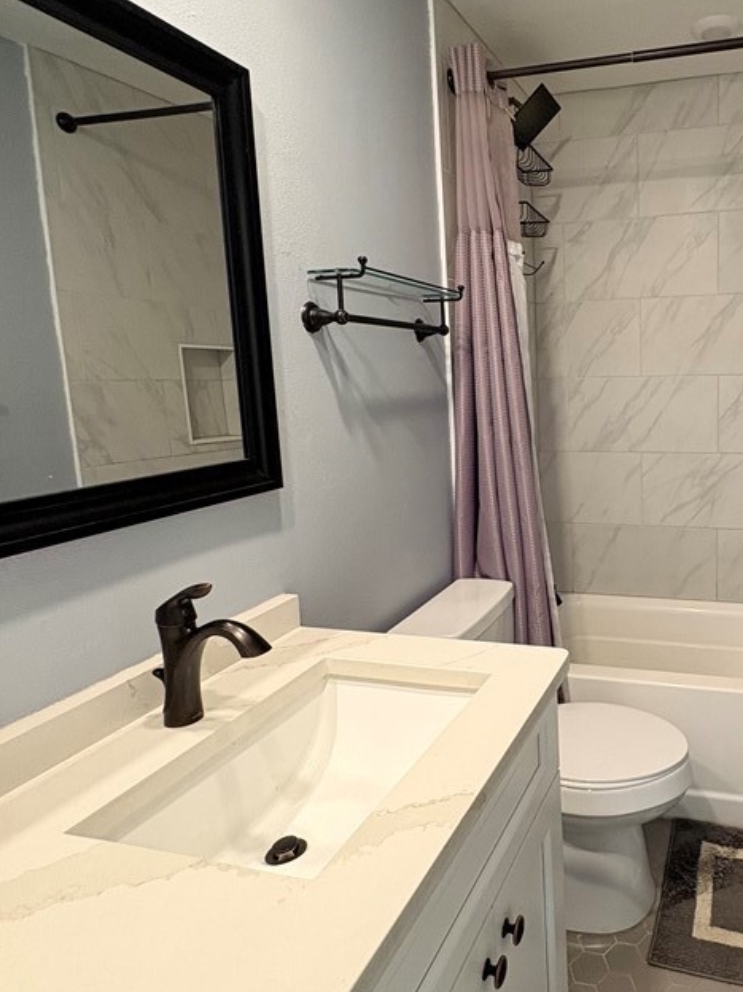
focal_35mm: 23
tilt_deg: -8.7
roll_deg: +0.4
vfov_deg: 73.9
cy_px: 465
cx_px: 601
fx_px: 658
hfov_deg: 54.5
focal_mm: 2.22
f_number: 2.2
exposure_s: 1/60
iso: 250
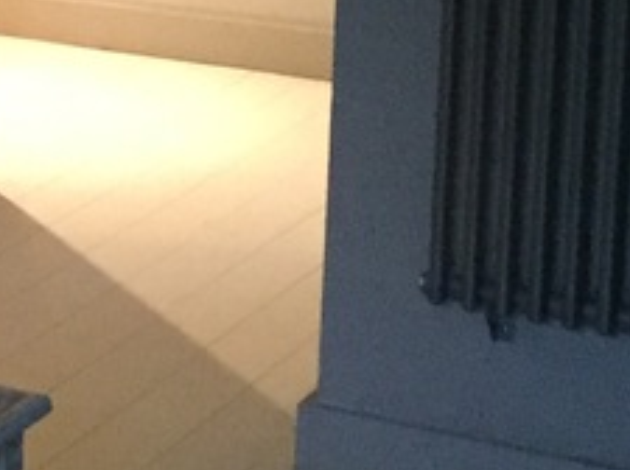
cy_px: -196
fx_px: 2816
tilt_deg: -7.7
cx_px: -913
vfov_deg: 9.3
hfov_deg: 10.8
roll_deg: +1.0
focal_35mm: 155
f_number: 2.2
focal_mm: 4.15
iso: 320
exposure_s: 1/17
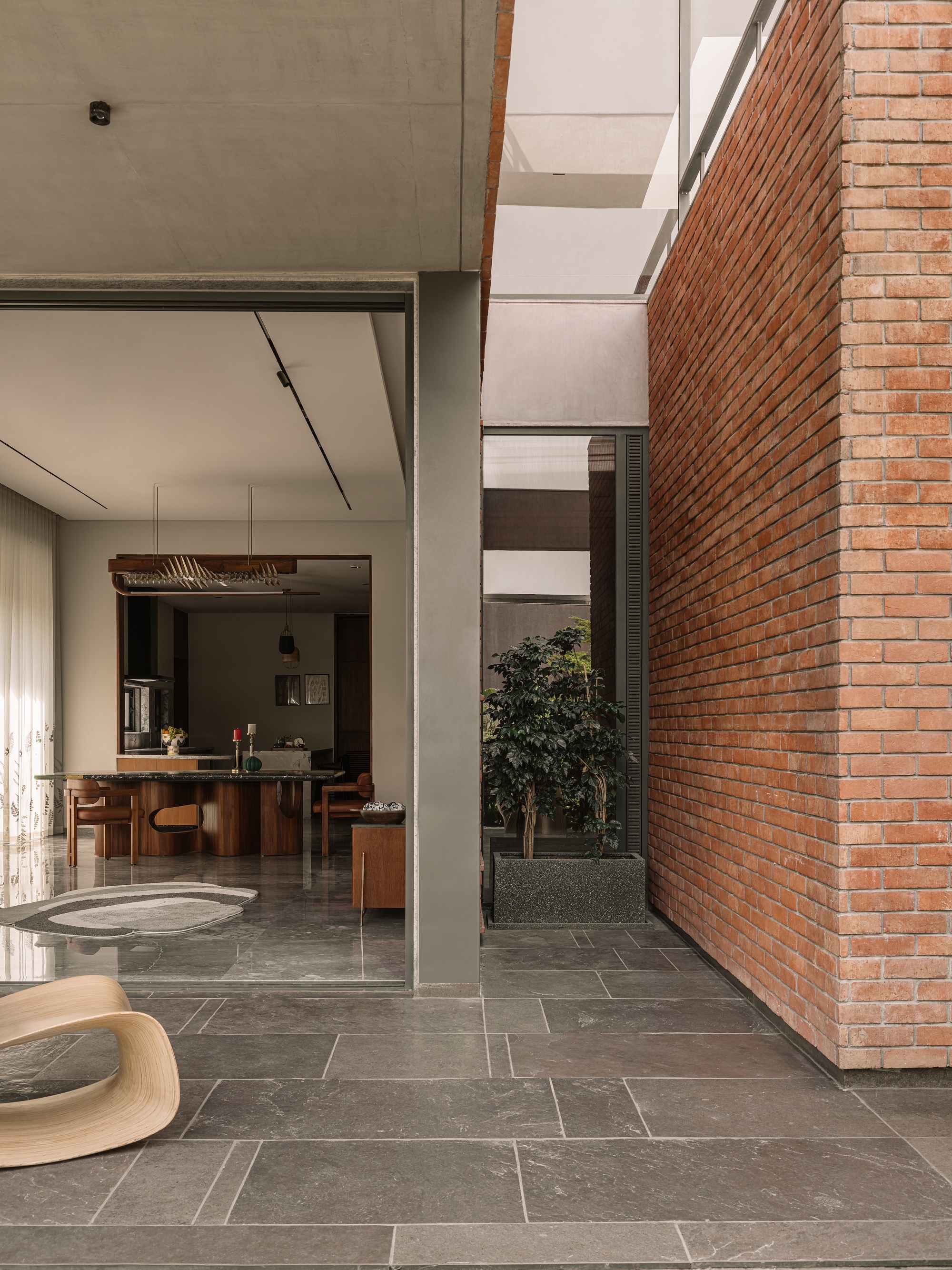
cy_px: 635
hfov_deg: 48.2
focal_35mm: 29
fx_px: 1063
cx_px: 476
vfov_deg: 61.7
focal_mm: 38
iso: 100
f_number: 10
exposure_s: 1/4
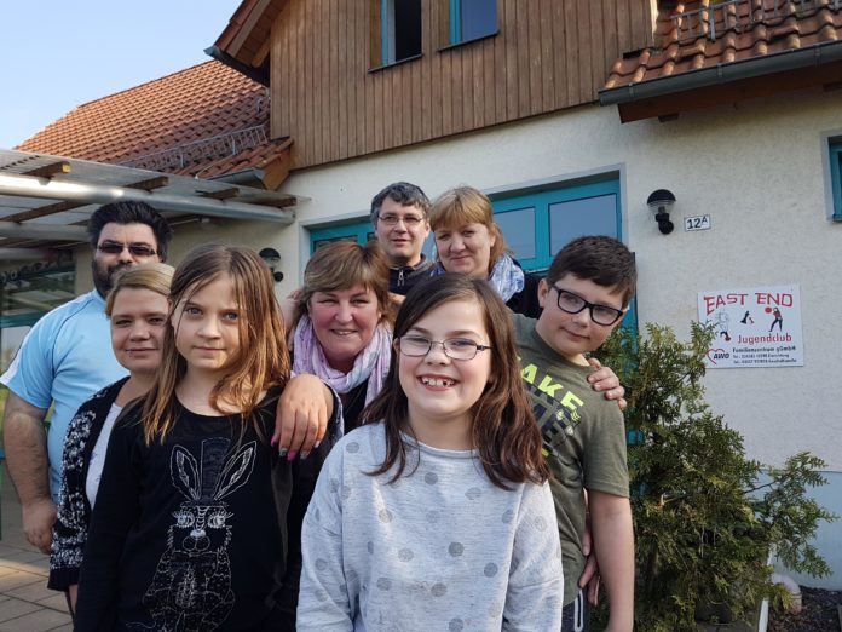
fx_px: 632
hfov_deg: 67.3
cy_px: 316
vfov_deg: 53.1
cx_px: 421
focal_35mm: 26
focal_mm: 4.2
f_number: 1.7
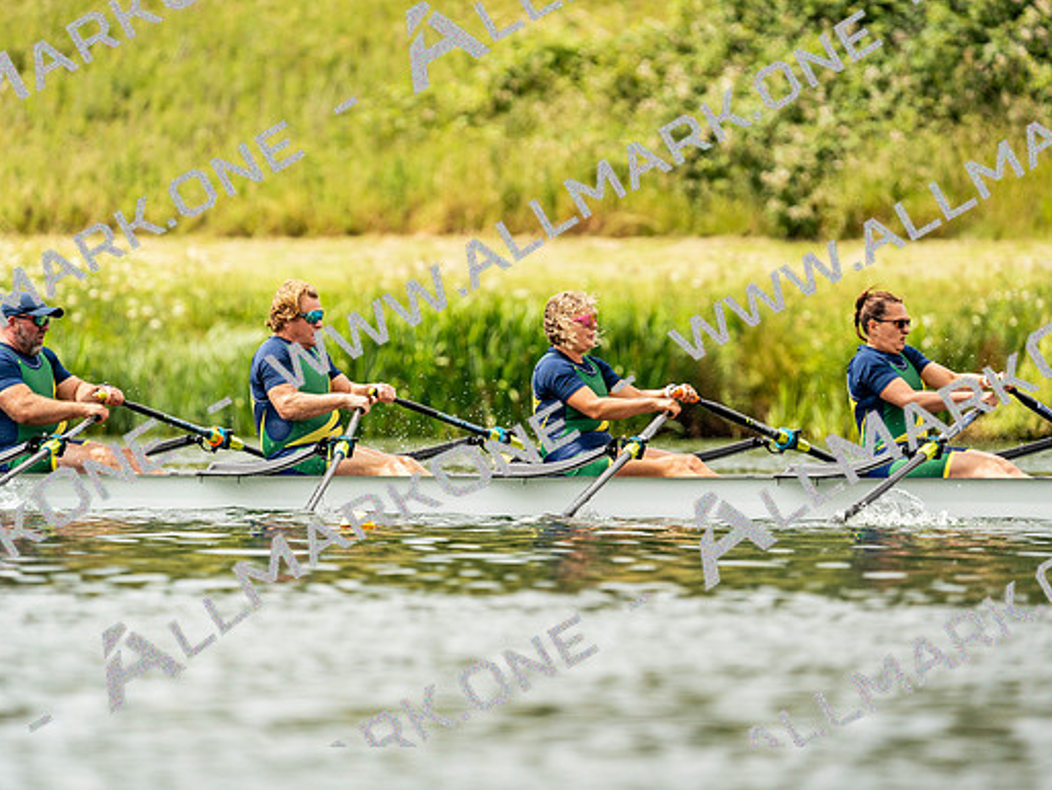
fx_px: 15442
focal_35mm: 508
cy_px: 395
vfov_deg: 2.9
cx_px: 519
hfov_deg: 3.9
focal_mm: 467
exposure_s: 1/2000
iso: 400
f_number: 6.3
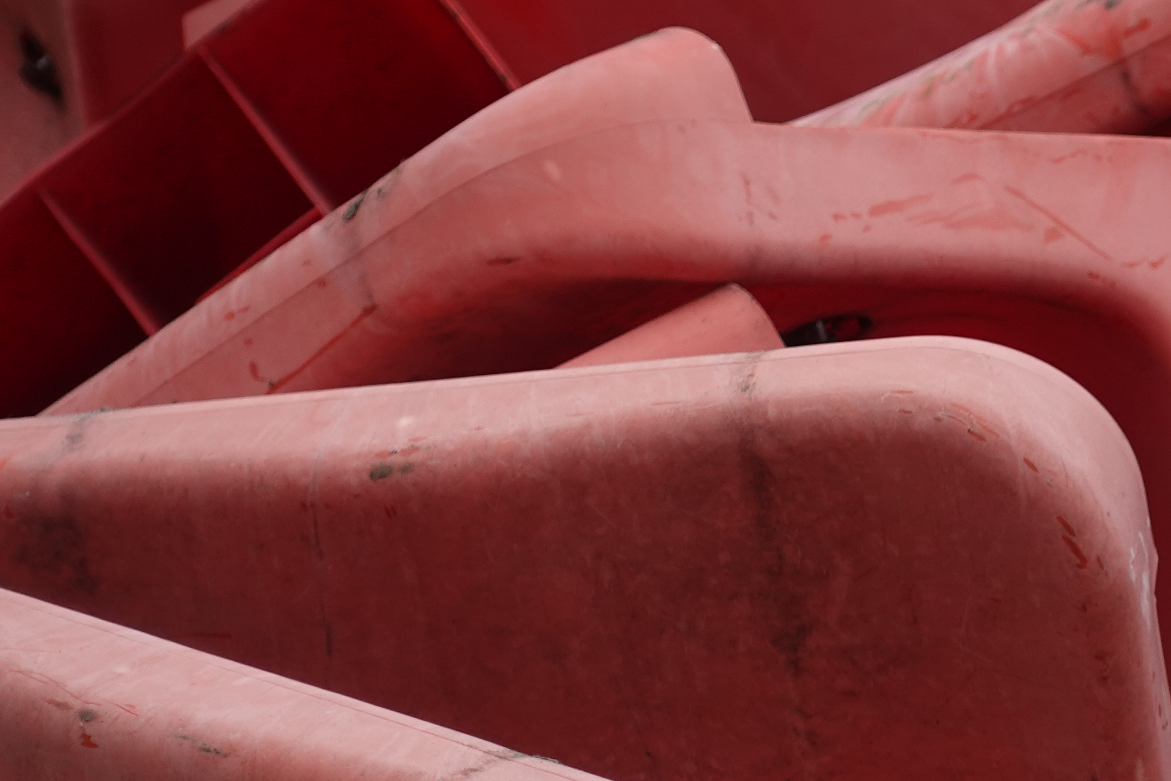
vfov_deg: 7.2
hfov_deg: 10.6
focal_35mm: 190
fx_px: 6180
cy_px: 690
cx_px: 1478
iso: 125
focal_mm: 25.7
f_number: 4
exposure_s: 1/125
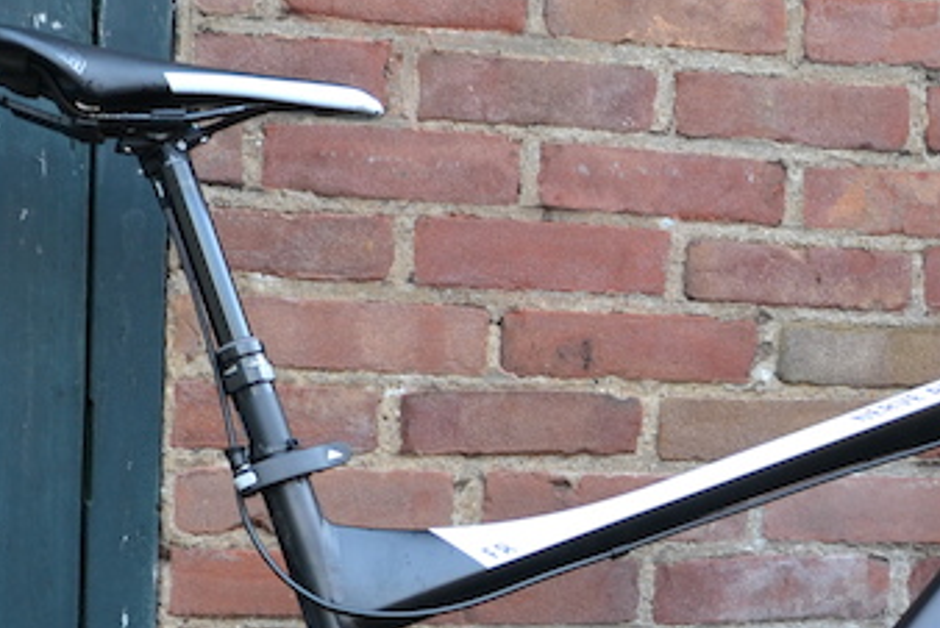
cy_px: 732
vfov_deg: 11.9
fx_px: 2966
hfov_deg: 17.9
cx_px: 720
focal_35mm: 114
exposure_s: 1/40
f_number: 4
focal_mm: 25
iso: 400
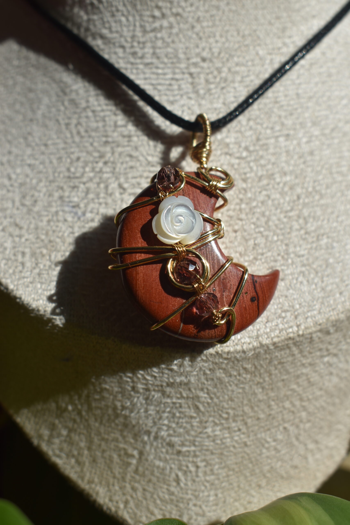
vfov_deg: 37.8
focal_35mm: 52
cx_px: 175
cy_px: 262
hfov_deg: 25.8
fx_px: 765
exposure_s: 1/500
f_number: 8
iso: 100
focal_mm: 35
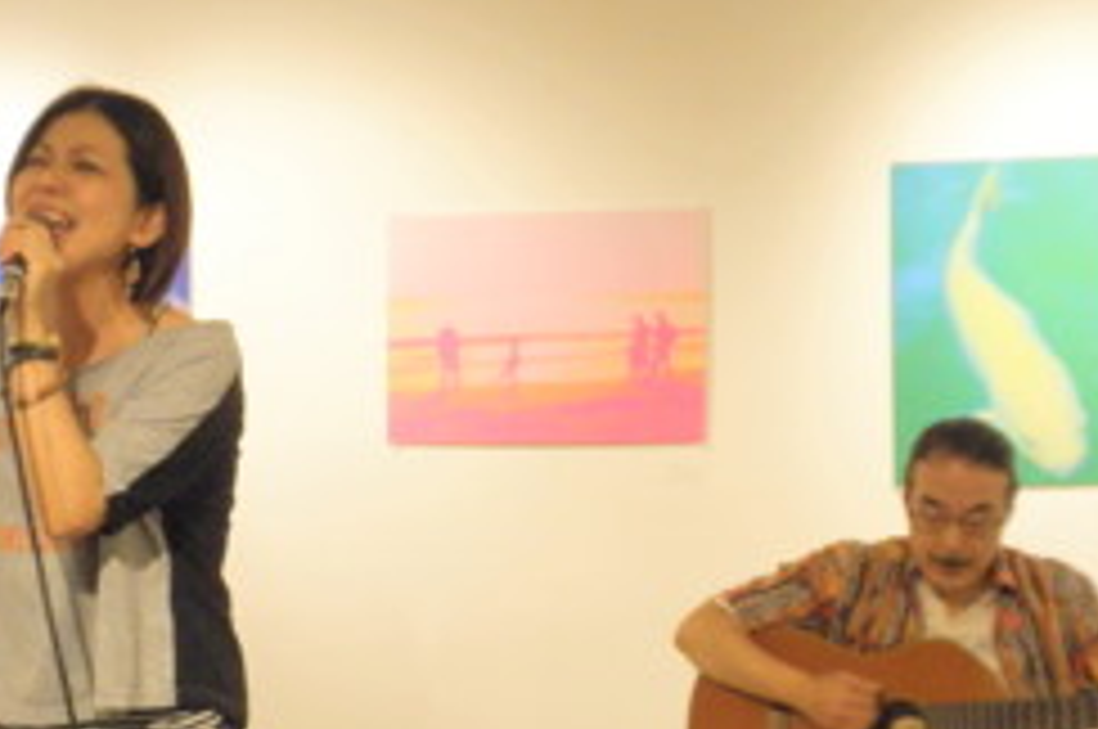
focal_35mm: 100
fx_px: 3046
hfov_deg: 20.4
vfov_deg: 13.6
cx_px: 432
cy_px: 576
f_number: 4.3
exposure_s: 1/30
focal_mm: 9.1
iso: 200
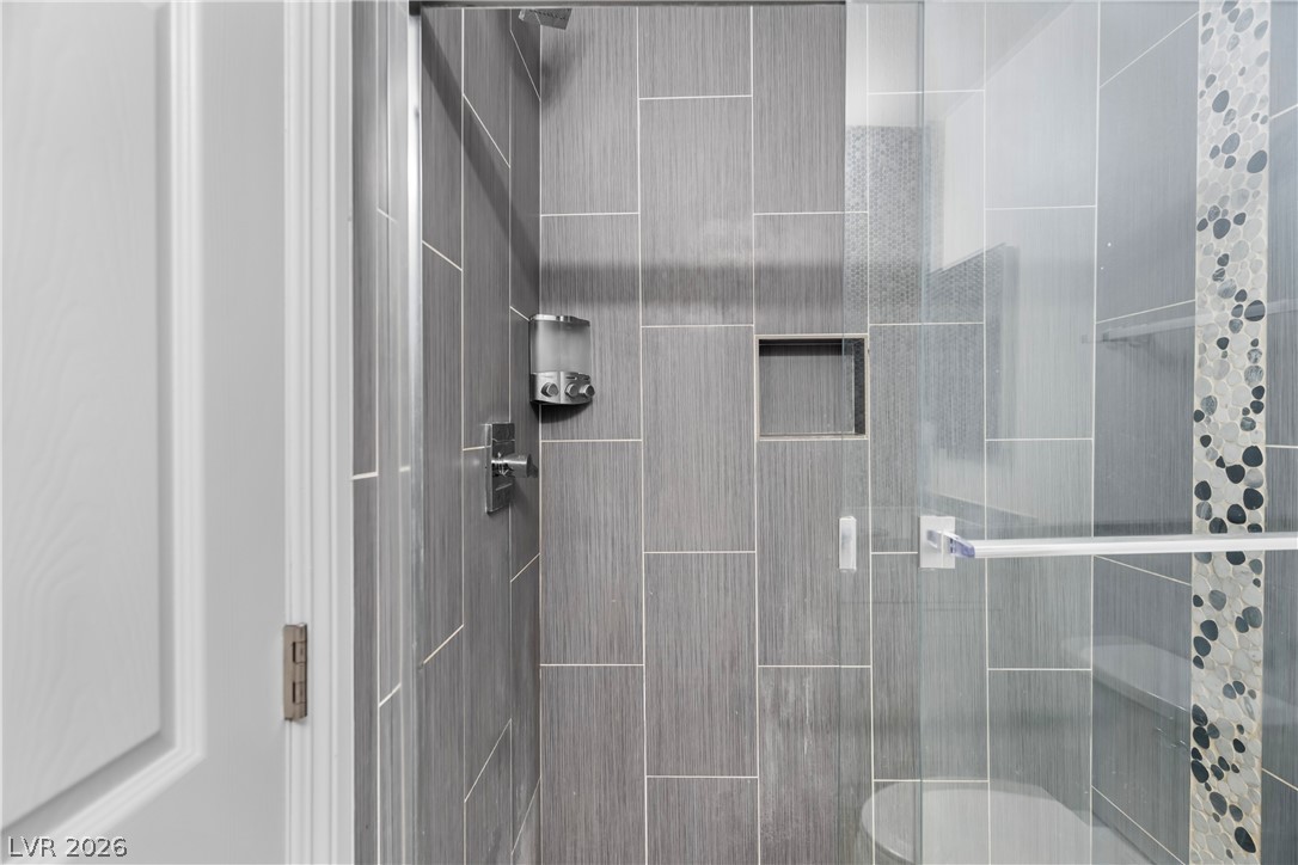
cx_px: 649
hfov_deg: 93.3
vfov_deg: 70.4
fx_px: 613
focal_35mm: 17
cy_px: 432
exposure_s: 1/5
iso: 400
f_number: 4.5
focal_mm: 17
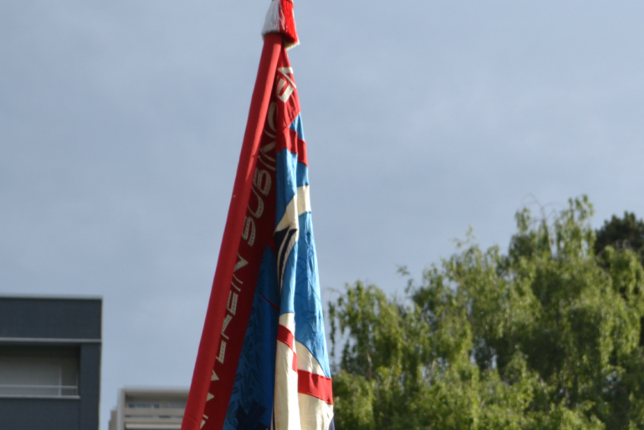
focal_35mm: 116
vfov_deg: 11.8
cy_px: 347
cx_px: 461
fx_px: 2075
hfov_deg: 17.6
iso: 400
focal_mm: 38
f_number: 5
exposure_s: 1/1250
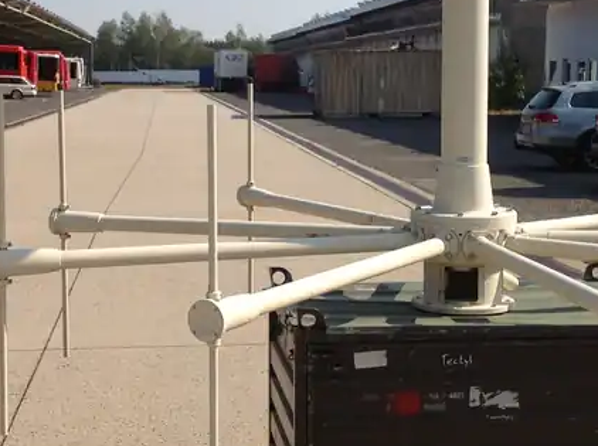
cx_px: 326
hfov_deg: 23.6
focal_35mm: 83
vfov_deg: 17.7
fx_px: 1431
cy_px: 156
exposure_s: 1/2160
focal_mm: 4.28
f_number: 2.4
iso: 64
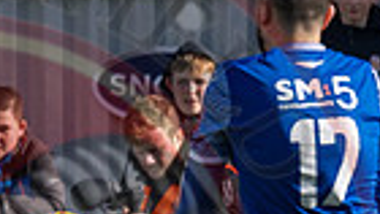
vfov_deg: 0.5
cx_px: -204
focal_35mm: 2334
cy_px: 438
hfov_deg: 0.9
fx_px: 23536
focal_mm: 200
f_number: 4
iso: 100
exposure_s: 1/2000
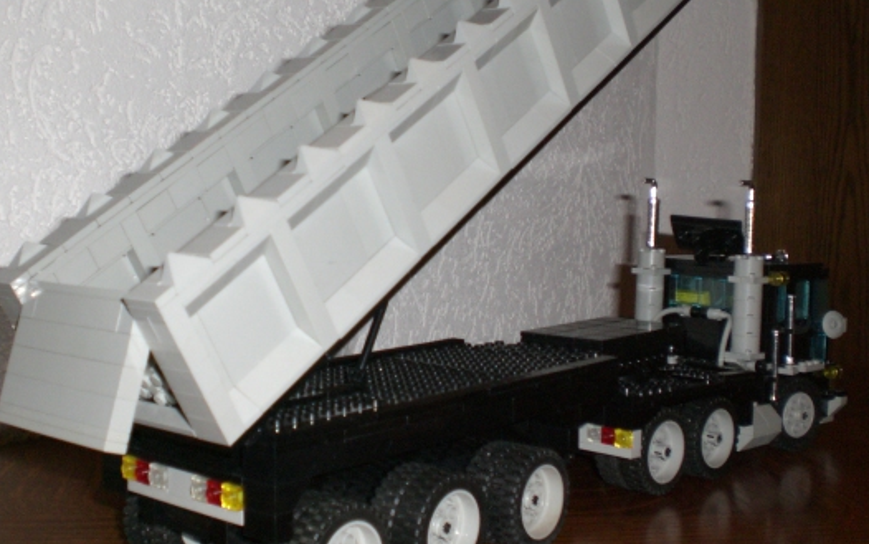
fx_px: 1161
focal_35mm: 49
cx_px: 415
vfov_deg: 26.3
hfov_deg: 41.0
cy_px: 203
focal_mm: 6.3
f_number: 3.1
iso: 200
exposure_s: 1/60
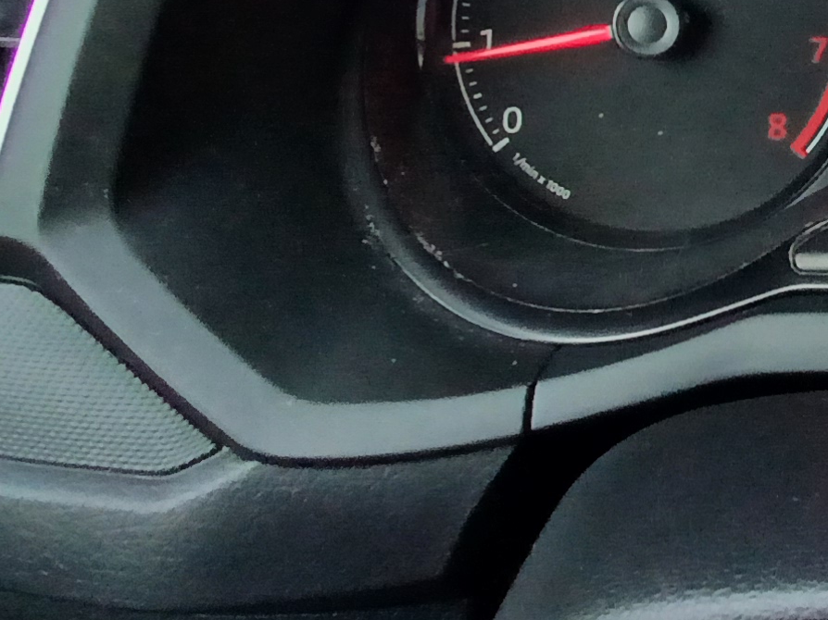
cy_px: -20
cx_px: 941
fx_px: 1172
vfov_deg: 27.7
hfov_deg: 33.3
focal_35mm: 49
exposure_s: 1/30
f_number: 2.2
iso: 160
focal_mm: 1.4
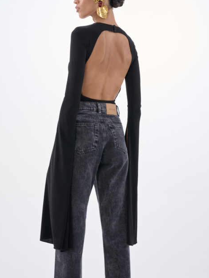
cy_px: 127
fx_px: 620
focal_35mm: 77
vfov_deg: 25.3
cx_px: 105
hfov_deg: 19.1
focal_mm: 70
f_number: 10
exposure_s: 1/125
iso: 200
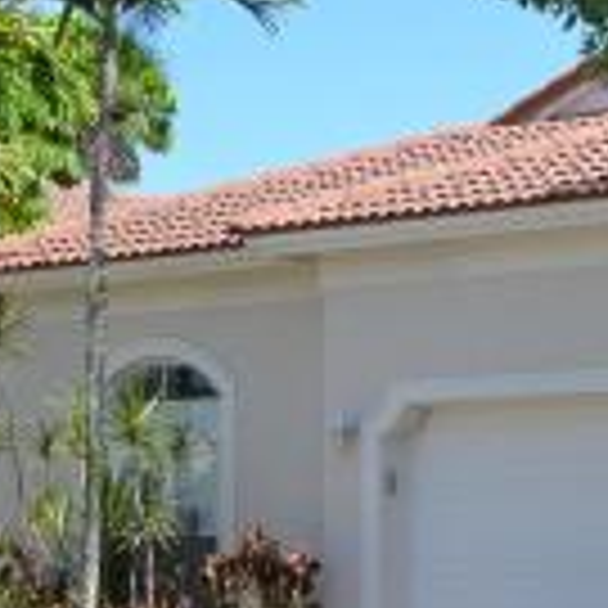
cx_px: 946
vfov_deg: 15.7
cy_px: 293
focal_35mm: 111
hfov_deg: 14.5
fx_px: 2206
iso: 125
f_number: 8
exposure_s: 1/250
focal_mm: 26
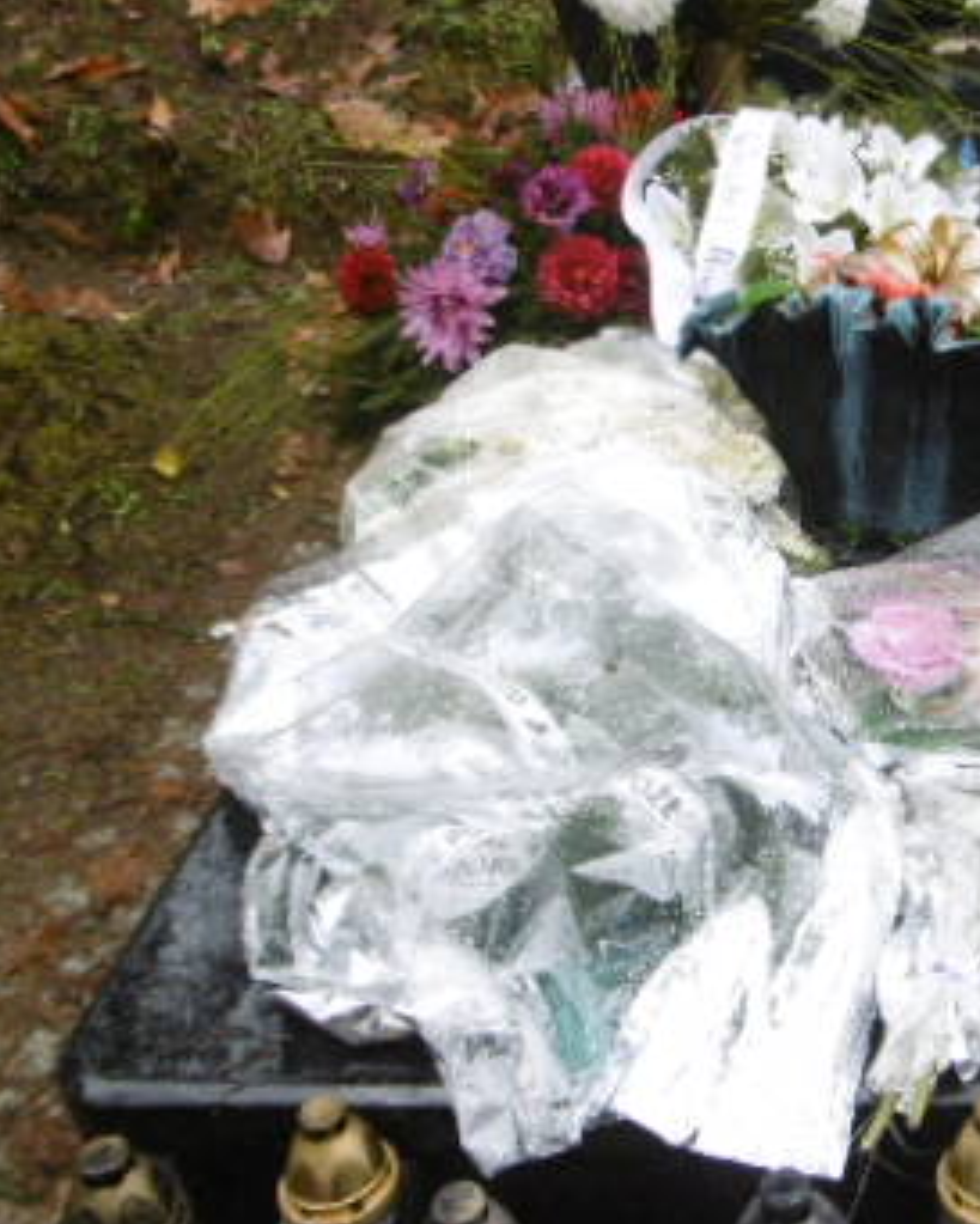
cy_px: 513
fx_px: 1595
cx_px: 847
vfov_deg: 41.9
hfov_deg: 32.7
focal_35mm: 44
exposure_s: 1/60
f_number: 3.1
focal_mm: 4.3
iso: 160
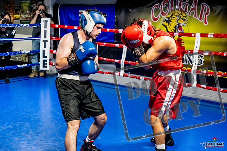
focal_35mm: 52
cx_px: 114
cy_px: 76
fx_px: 328
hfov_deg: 38.2
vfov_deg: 26.0
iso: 5000
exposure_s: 1/800
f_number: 2.8
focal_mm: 35
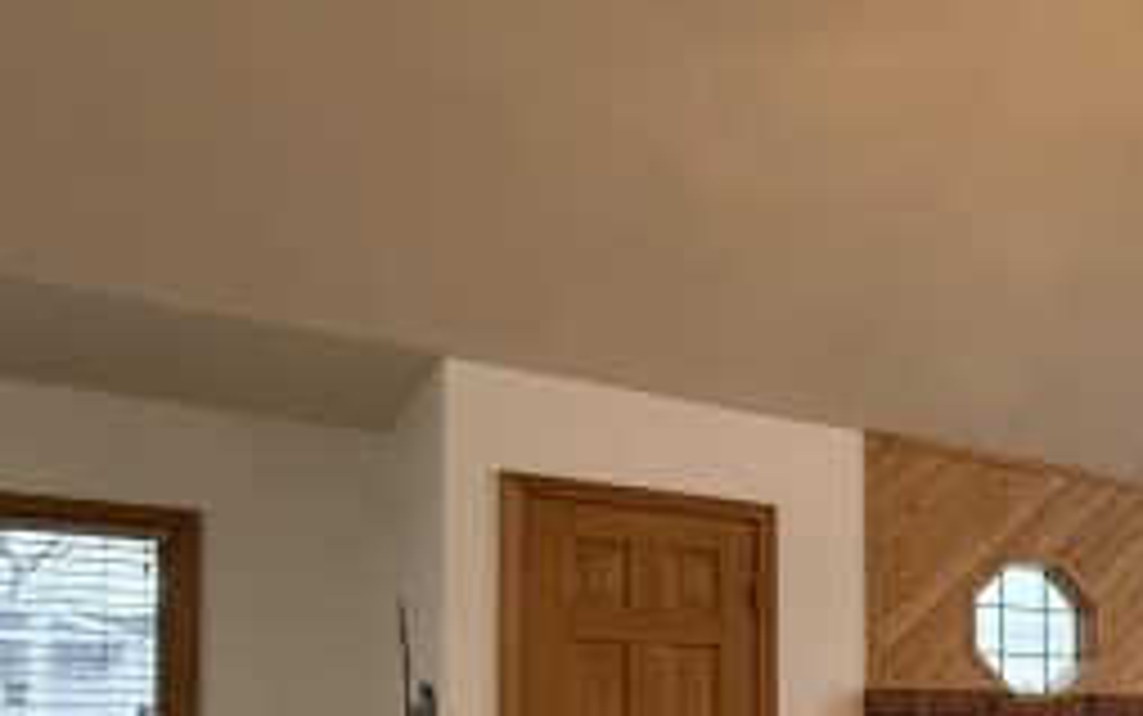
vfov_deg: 30.4
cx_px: 1429
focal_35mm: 39
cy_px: 725
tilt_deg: +2.1
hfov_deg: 36.4
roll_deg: +1.5
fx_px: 1215
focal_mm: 2.22
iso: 500
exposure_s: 1/120
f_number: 2.2
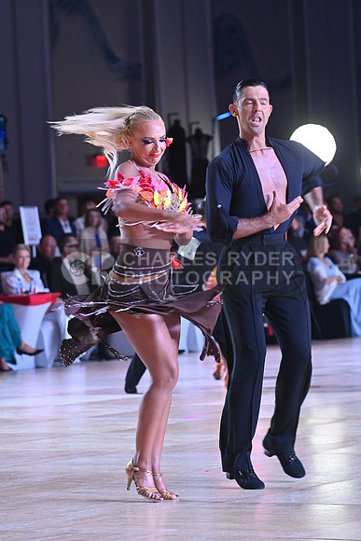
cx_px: 180
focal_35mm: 185
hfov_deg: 7.4
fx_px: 2781
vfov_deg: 11.1
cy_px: 270
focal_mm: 185
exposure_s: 1/400
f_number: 8
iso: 4000
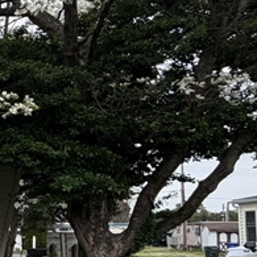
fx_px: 546
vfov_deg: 26.0
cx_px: -336
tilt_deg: +2.3
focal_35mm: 65
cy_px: 203
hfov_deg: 15.8
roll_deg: -0.3
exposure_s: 1/619
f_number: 2.2
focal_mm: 2.22
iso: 40
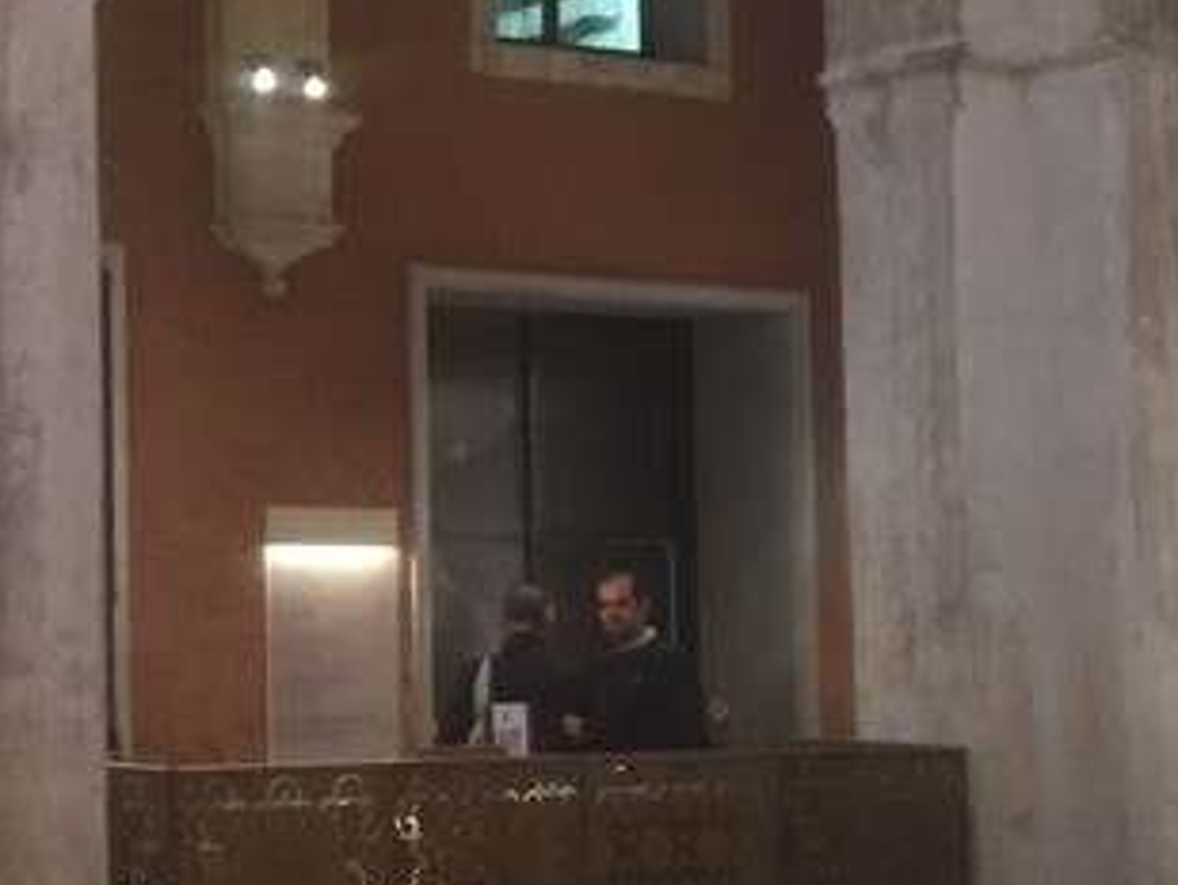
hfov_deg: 19.2
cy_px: 439
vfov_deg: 15.4
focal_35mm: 96
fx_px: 3268
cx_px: -248
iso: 250
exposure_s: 1/20
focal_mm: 4.15
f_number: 2.2
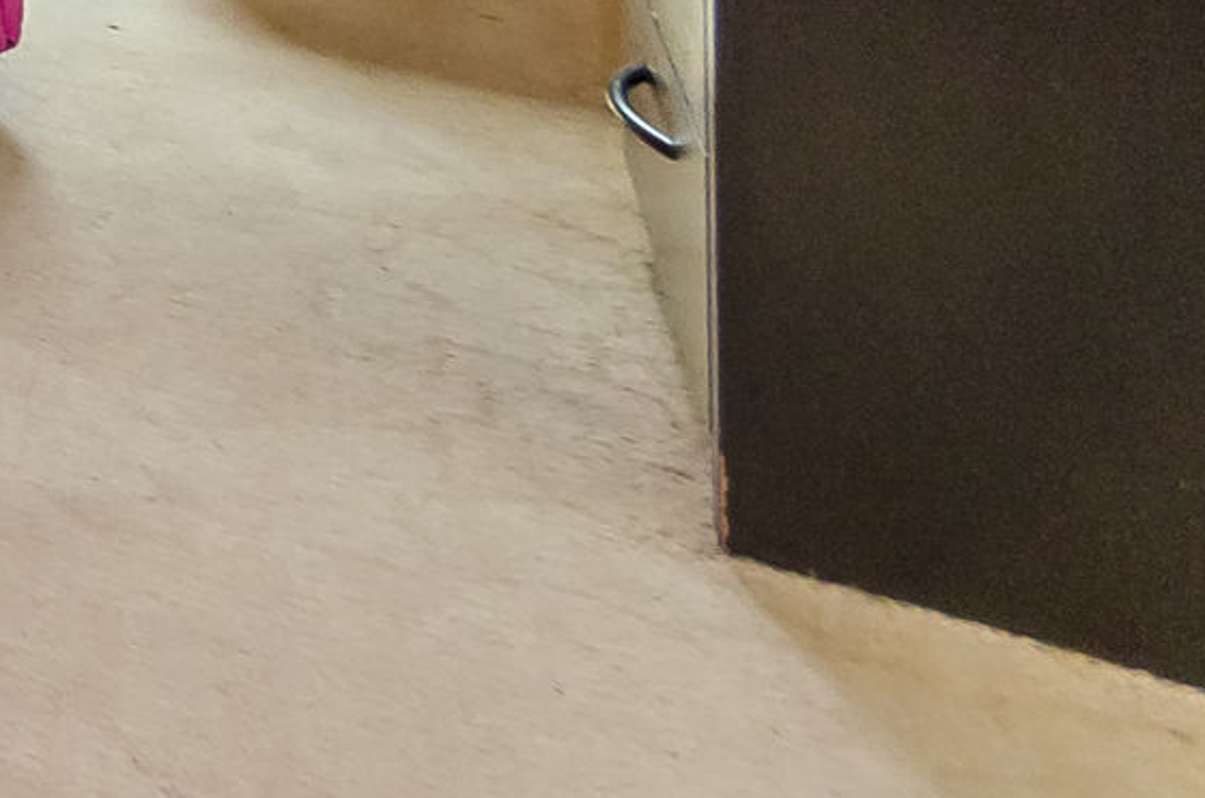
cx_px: -1775
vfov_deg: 13.4
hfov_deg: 14.6
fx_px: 2505
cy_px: -1111
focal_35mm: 75
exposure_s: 1/100
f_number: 10
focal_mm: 10
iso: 250
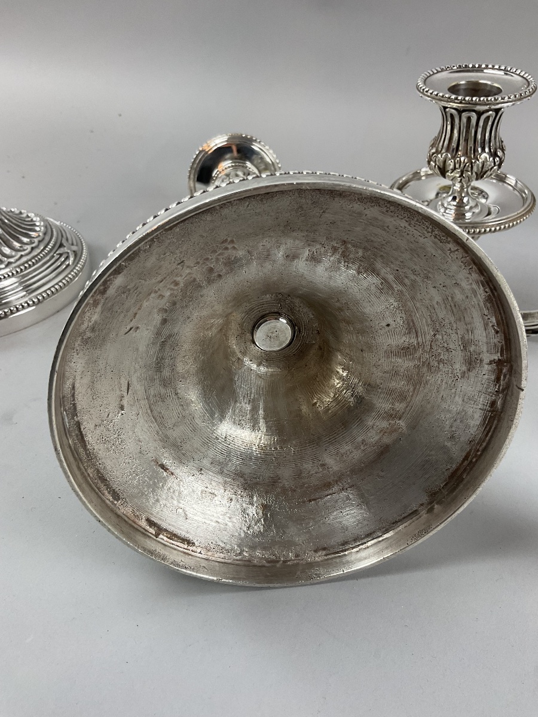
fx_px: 601
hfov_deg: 48.2
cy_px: 358
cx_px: 269
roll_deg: +2.0
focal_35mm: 29
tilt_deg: -38.0
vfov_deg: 61.7
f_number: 1.8
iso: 64
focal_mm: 3
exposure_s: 1/100
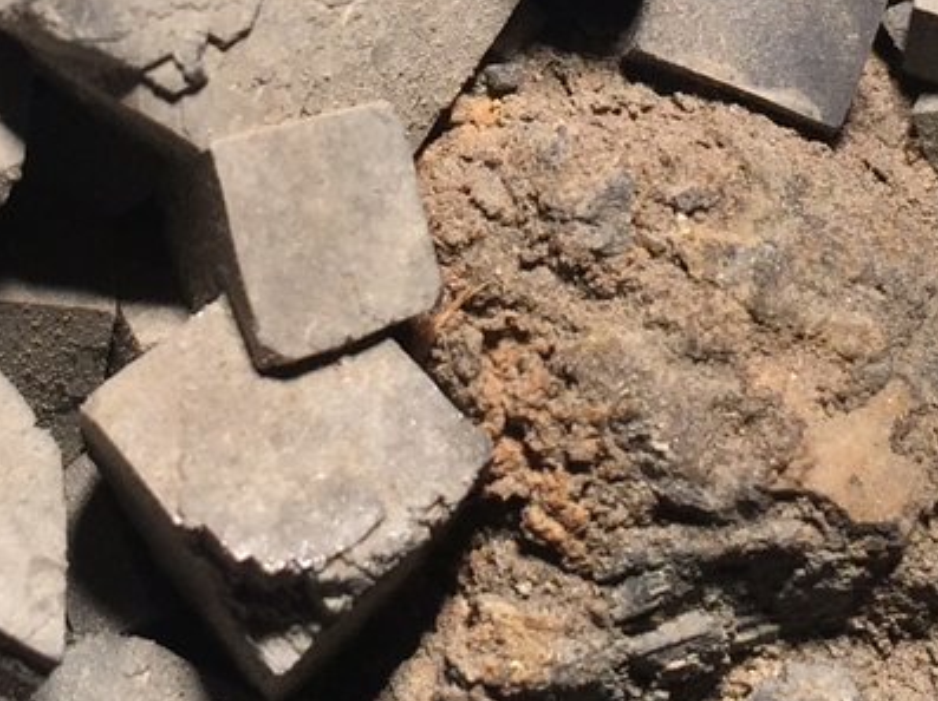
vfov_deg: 12.1
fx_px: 3168
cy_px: -347
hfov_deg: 16.8
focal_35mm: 117
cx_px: 284
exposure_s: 1/265
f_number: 2.2
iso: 32
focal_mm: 4.15
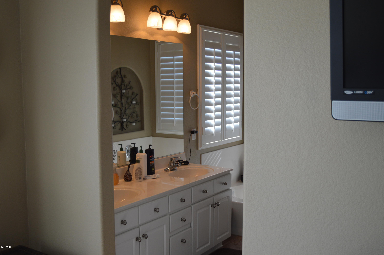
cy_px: 128
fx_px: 416
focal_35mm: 39
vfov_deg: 34.1
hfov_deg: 49.6
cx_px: 192
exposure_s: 1/100
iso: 400
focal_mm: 26
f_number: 4.5
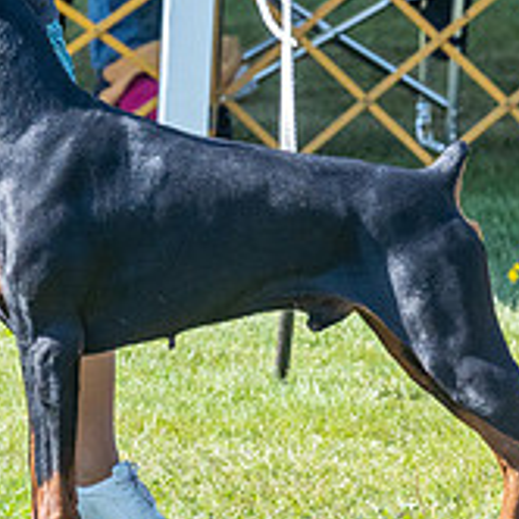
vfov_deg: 2.9
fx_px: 10127
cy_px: 19
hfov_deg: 2.9
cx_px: -8
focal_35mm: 597
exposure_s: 1/2000
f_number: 6.3
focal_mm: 173
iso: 1600
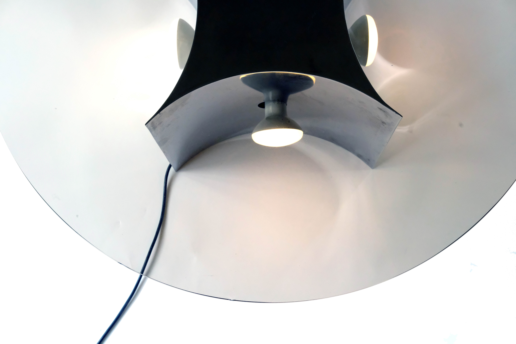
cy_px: 172
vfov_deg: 25.5
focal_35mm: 53
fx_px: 760
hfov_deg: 37.5
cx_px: 258
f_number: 7.1
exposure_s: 1/125
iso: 5000
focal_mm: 35
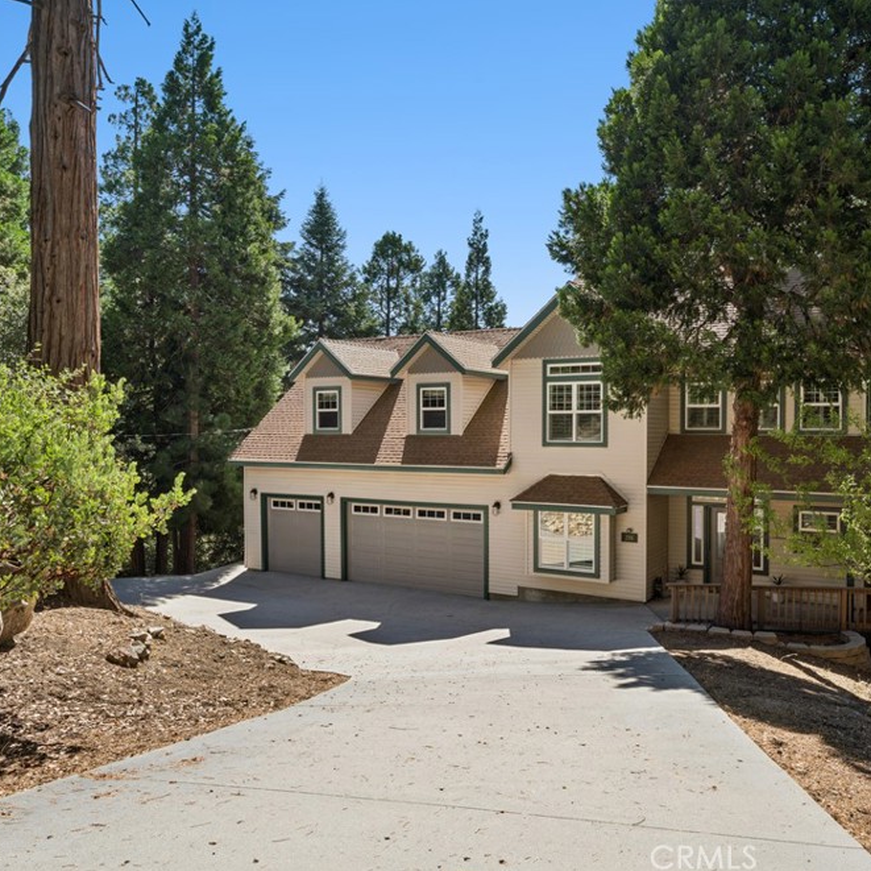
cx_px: 499
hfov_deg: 60.6
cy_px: 427
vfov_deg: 60.8
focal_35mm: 26
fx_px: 742
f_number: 22
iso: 100
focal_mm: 19.8
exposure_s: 1/25
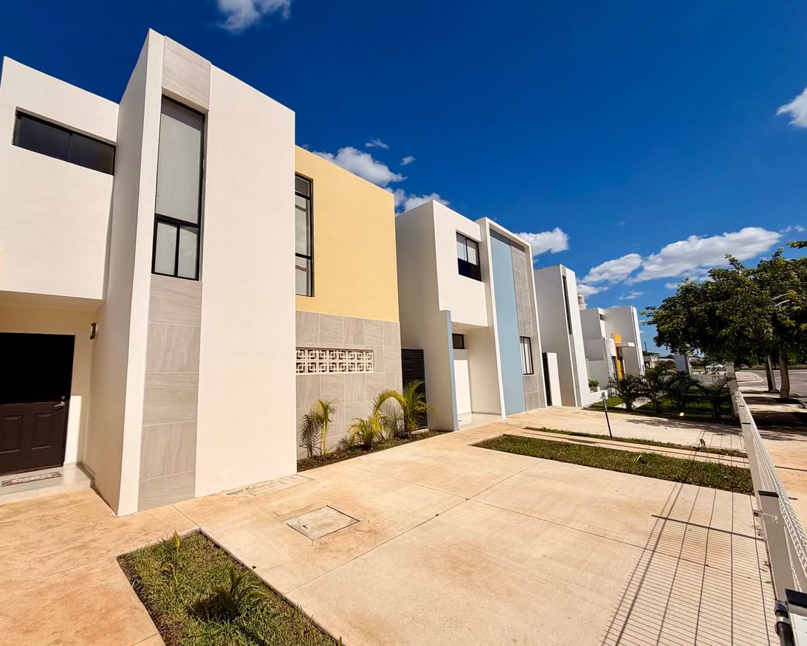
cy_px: 323
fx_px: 358
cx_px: 382
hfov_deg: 96.7
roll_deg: +2.5
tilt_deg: +8.1
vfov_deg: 84.1
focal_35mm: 15
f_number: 2.2
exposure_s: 1/3663
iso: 20
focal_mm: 2.22
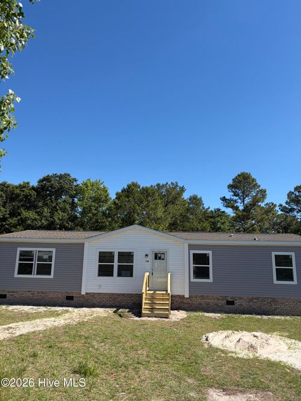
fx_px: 302
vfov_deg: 67.3
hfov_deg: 53.0
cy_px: 200
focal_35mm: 26
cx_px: 150
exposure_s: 1/2865
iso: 50
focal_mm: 5.96
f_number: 1.6
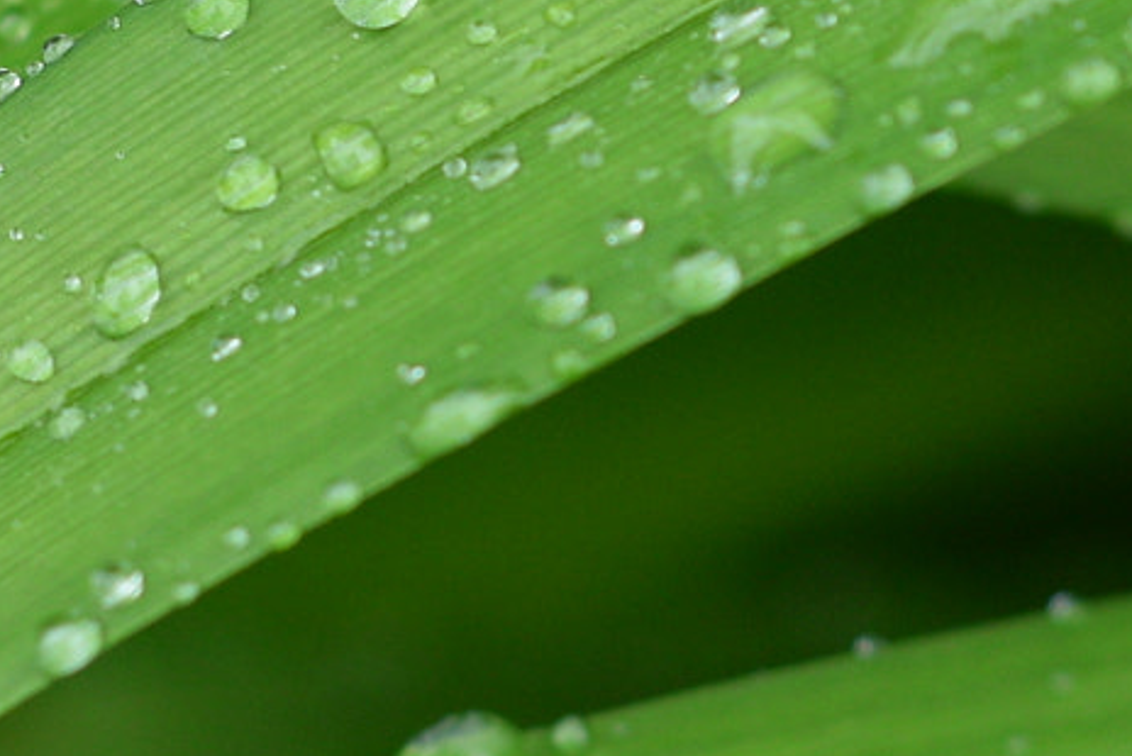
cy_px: -82
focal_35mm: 331
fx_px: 10414
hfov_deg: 6.2
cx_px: 912
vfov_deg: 4.2
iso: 400
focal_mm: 50
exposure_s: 1/200
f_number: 4
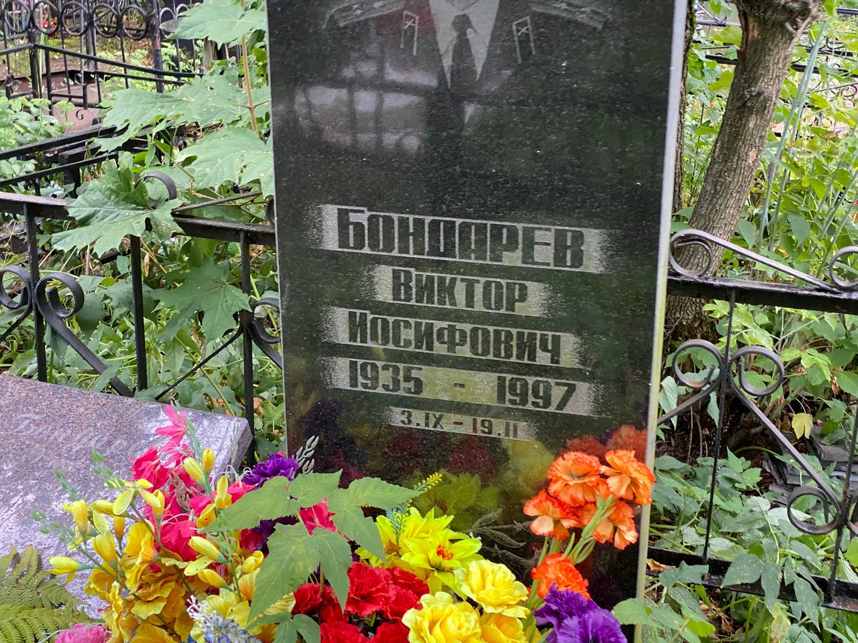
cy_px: 322
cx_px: 429
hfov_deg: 36.8
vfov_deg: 28.0
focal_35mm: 52
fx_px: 1289
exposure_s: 1/60
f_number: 2
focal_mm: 6
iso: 320
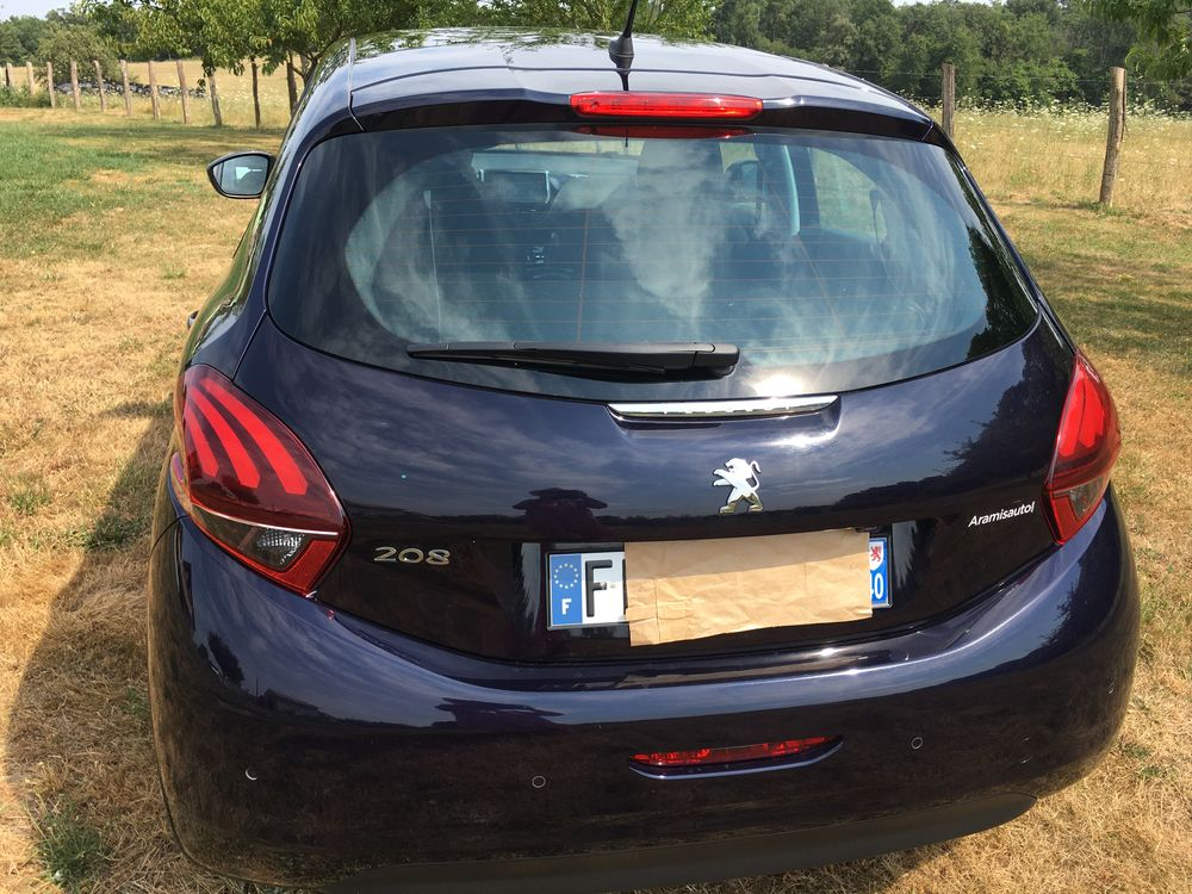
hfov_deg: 61.7
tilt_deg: -19.2
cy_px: 447
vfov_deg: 48.2
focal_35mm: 29
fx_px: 999
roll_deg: +2.9
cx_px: 596
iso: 25
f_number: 2.2
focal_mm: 4.15
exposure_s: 1/657
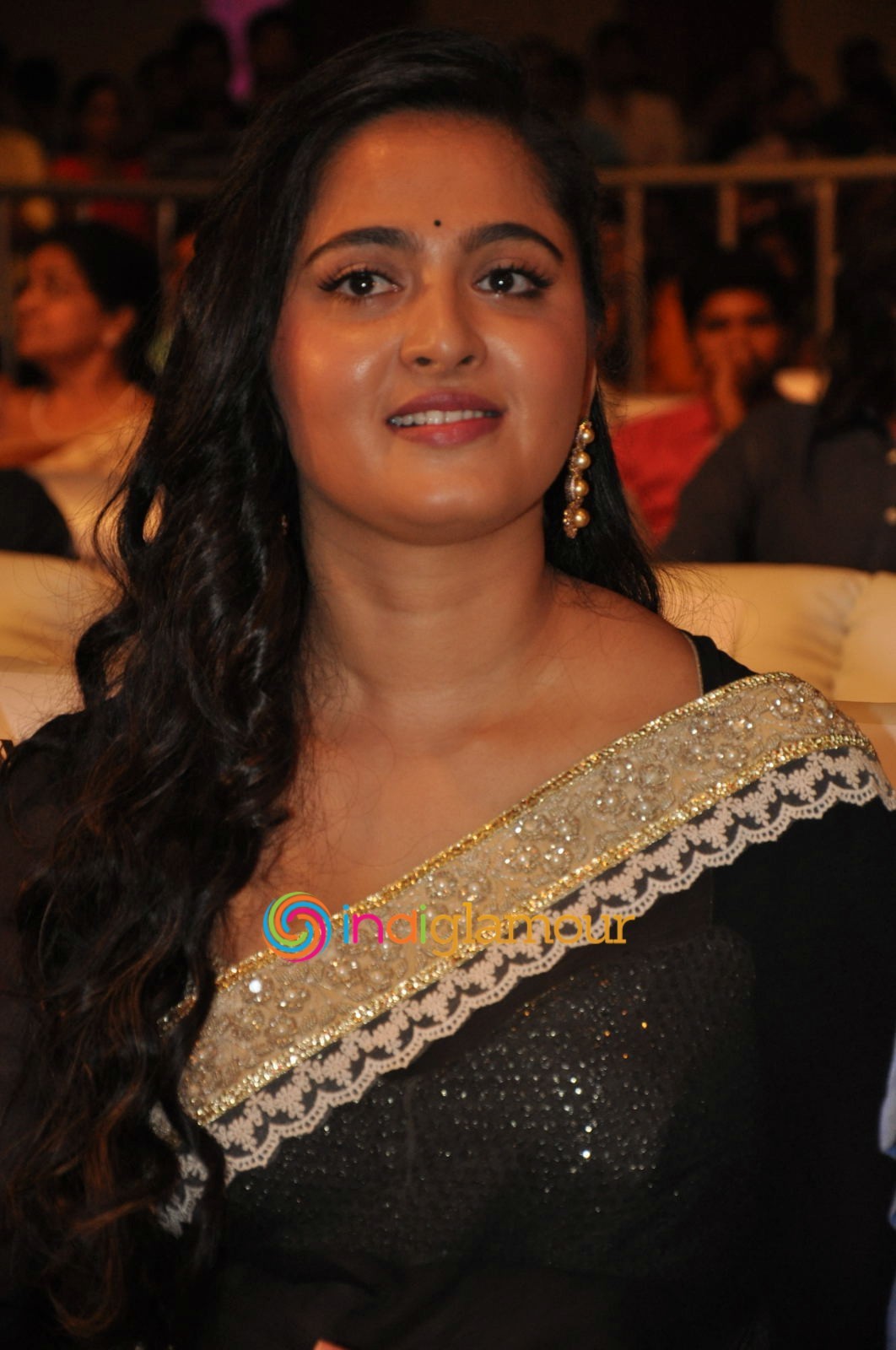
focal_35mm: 135
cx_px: 448
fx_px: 5055
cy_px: 675
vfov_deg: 15.2
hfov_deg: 10.1
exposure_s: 1/60
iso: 800
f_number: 5.6
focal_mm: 90
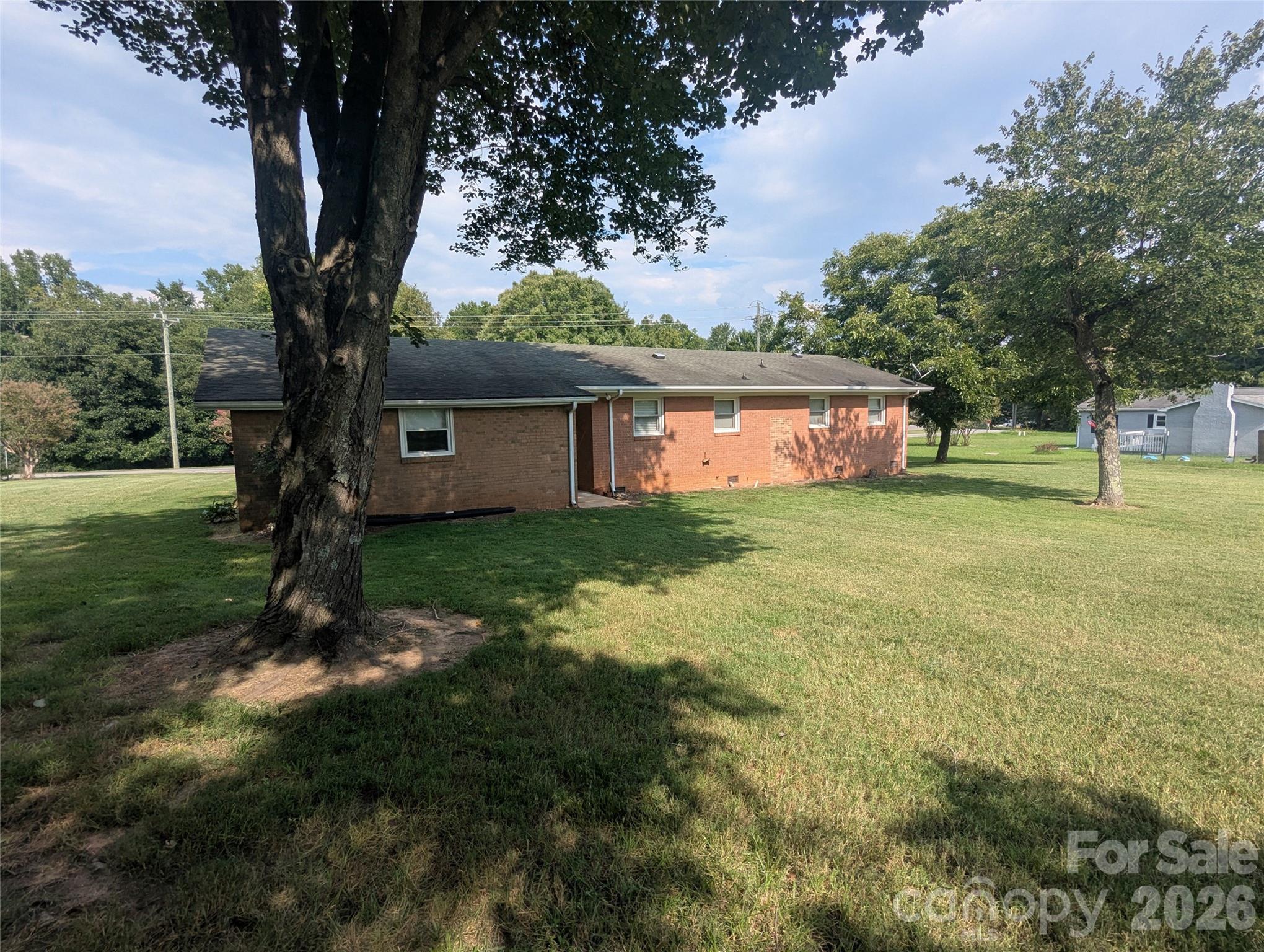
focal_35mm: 16
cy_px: 476
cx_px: 632
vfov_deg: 78.2
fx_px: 585
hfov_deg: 94.4
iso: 53
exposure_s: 1/1120
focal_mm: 2.35
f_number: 2.2
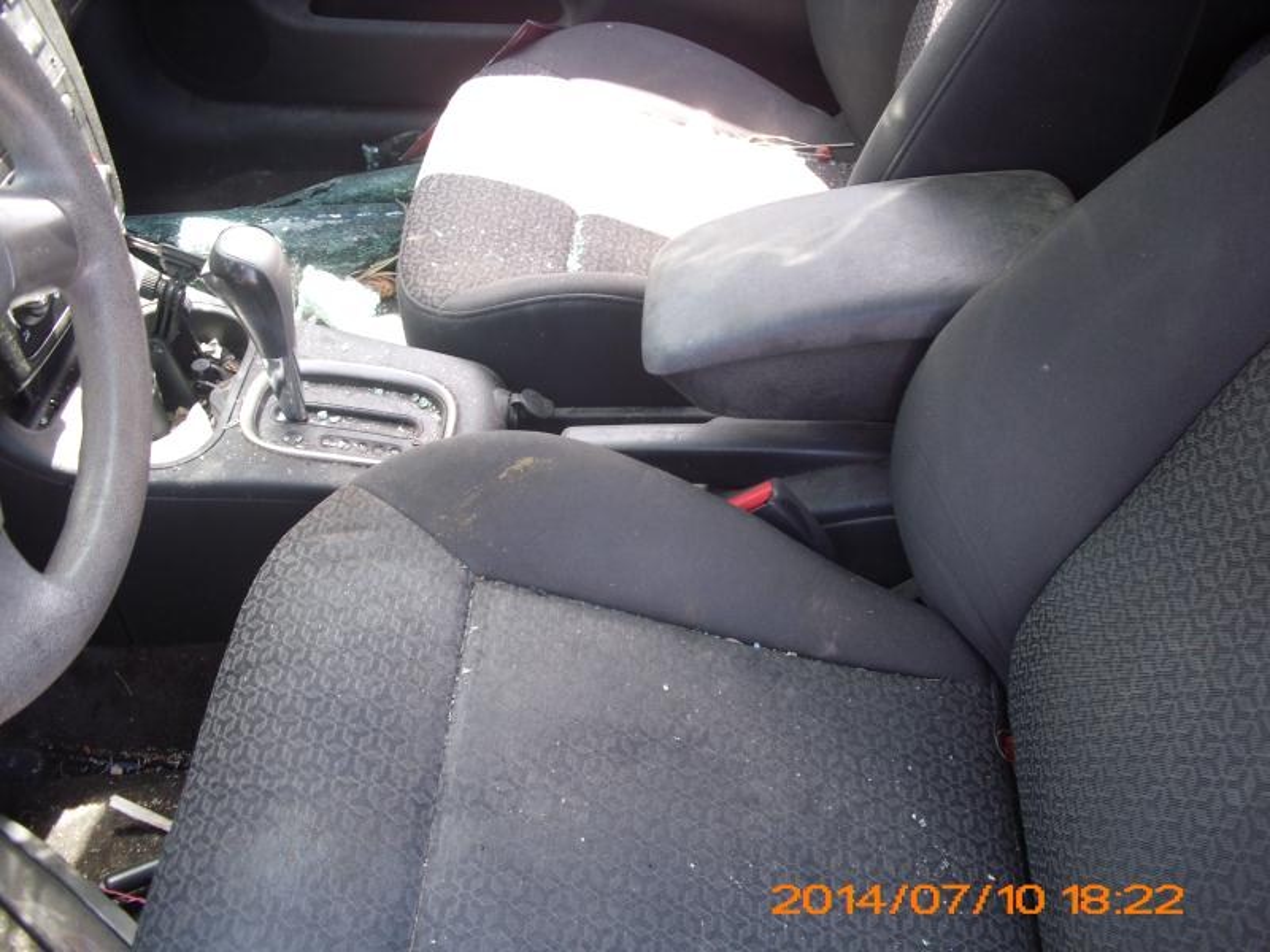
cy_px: 476
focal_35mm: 36
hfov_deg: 51.4
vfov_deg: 39.7
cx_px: 635
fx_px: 1321
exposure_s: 1/50
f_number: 3.1
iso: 80
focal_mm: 6.3
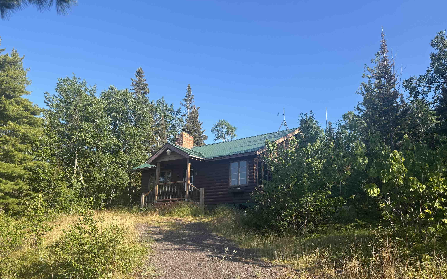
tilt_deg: +11.6
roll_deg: -2.0
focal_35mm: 28
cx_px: 226
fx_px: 341
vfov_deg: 44.3
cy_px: 166
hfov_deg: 66.5
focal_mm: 5.96
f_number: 1.6
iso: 50
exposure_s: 1/1295
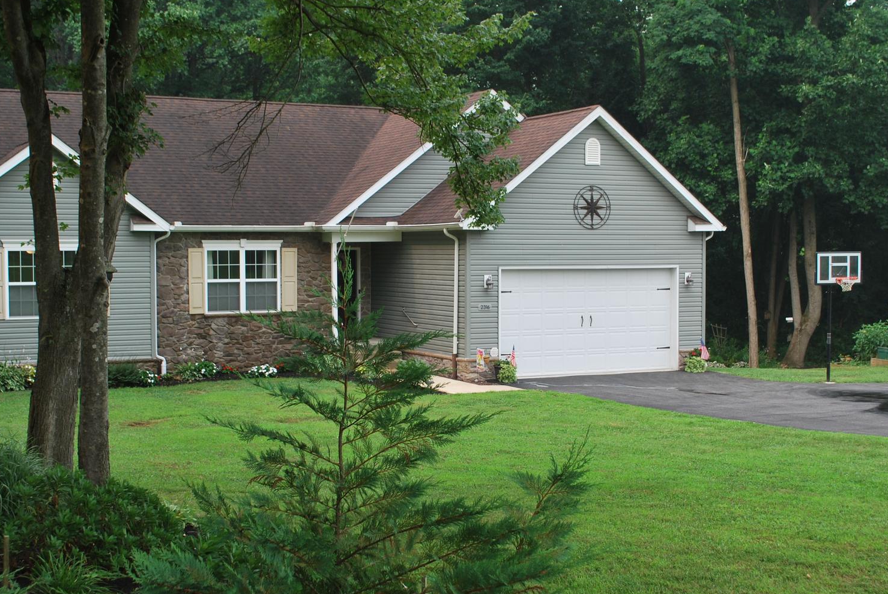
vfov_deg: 25.1
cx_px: 442
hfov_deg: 36.8
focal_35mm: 54
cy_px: 317
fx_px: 1333
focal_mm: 26
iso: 125
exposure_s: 1/125
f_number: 5.6
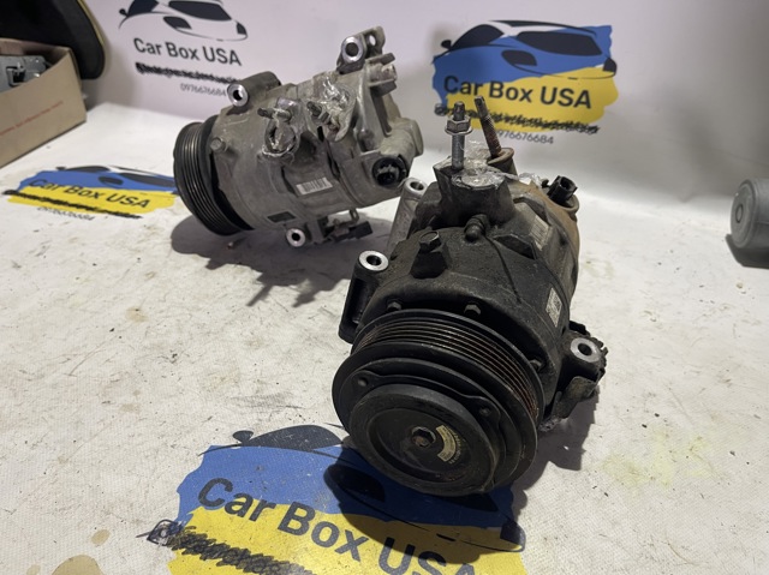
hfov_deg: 69.4
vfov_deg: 54.8
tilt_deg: -35.0
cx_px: 384
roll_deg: -1.5
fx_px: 555
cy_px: 288
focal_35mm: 25
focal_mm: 5.1
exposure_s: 1/50
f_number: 1.6
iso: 100
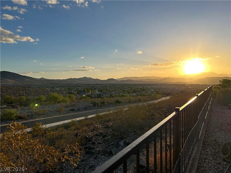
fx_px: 174
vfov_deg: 53.1
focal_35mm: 26
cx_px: 116
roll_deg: +1.0
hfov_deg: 67.3
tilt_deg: -1.7
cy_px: 86
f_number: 1.5
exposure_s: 1/3704
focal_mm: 5.7
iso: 50
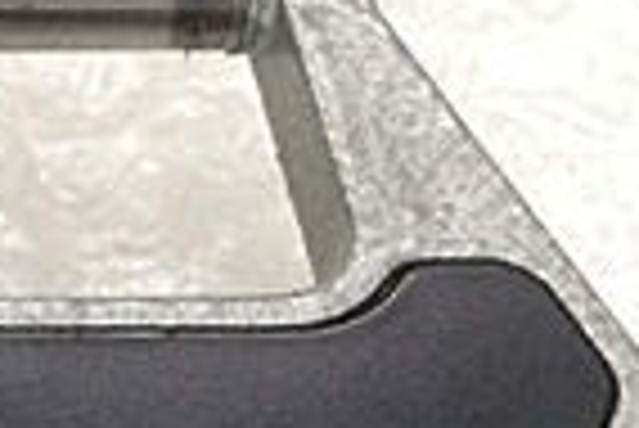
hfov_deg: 12.9
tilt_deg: -50.9
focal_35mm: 136
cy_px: 405
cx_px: -680
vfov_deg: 10.0
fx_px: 2416
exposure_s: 1/30
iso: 80
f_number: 2.2
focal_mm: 4.15
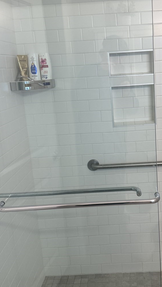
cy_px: 131
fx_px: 305
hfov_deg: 29.3
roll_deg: +3.3
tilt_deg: -11.5
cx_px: 121
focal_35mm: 40
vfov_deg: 50.4
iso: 200
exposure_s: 1/120
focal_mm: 6.76
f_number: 1.78
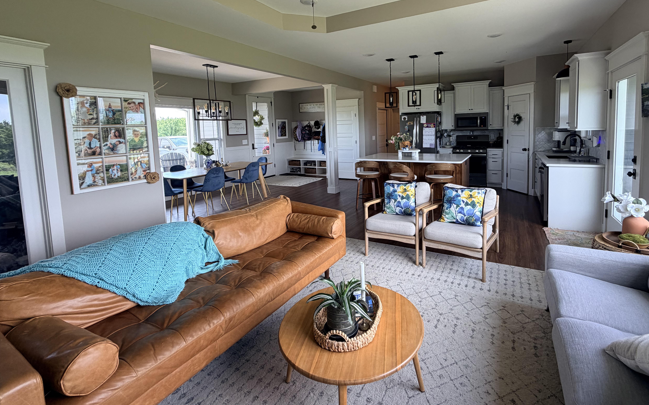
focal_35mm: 17
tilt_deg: -4.9
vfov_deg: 67.0
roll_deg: +1.8
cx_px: 361
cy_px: 152
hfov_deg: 94.0
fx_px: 301
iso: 100
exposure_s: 1/121
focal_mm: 2.22
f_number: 2.2
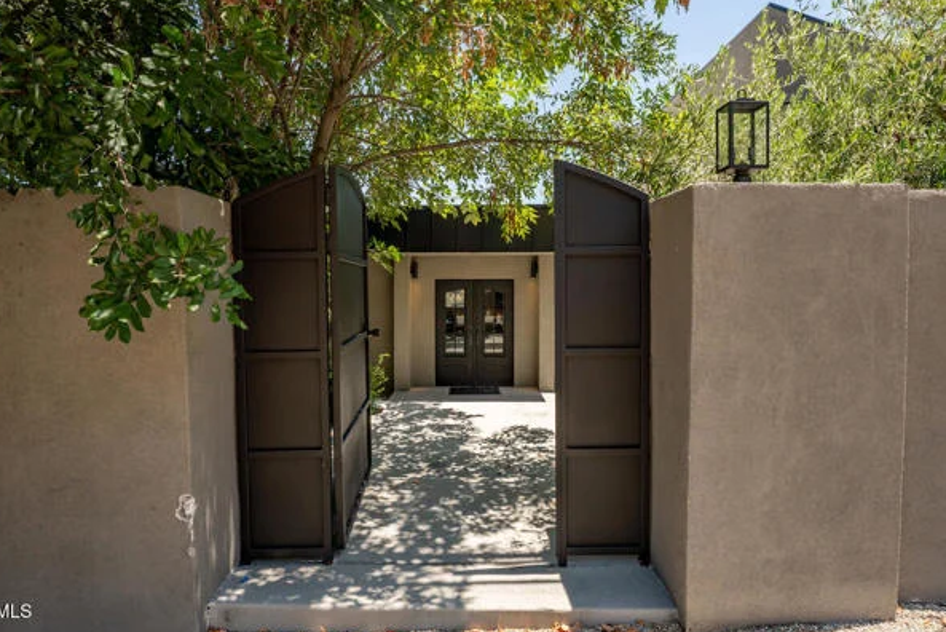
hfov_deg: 86.9
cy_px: 301
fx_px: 499
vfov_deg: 64.6
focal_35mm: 19
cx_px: 474
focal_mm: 17.6
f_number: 13
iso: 640
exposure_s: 1/320
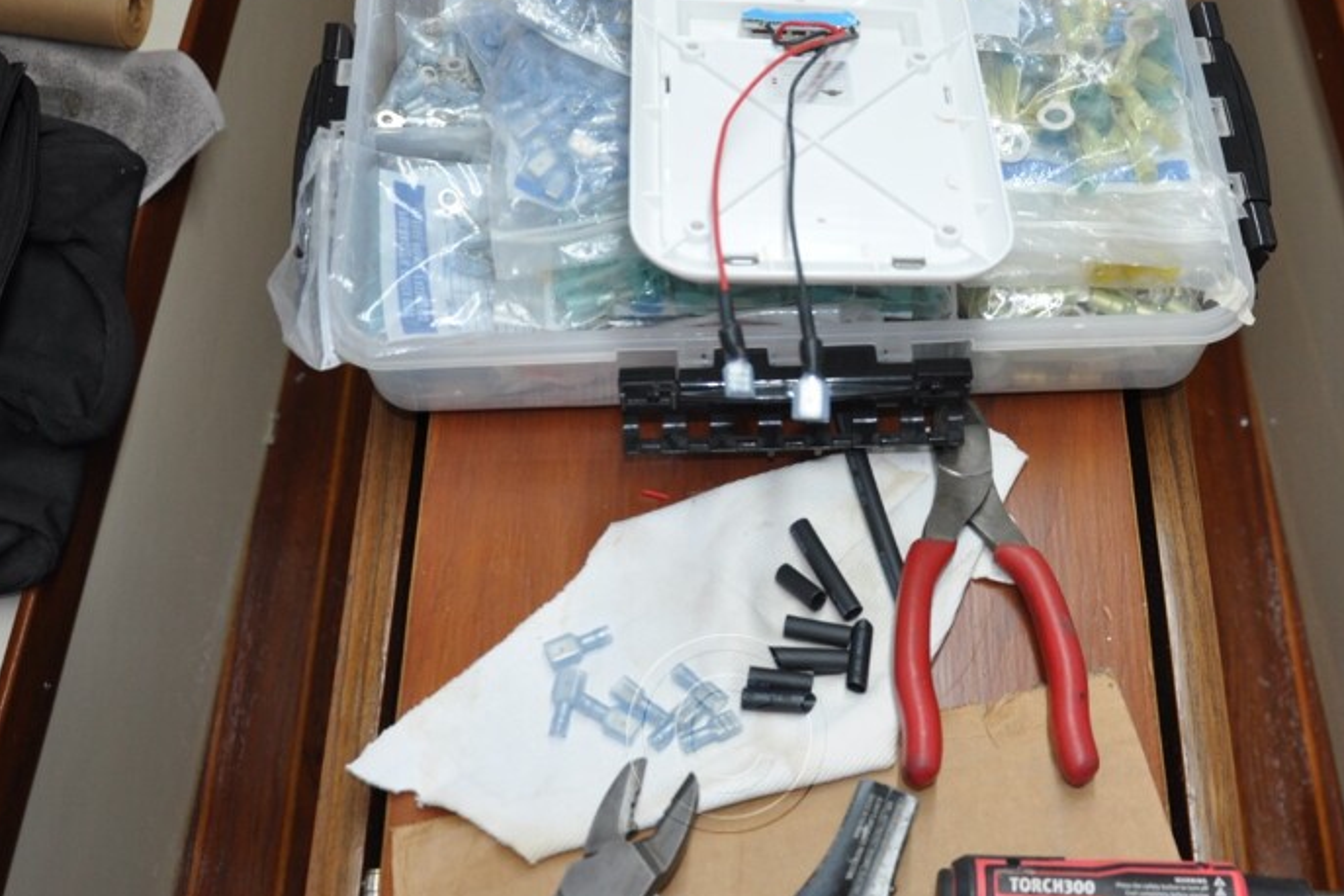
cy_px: 432
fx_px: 1792
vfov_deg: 28.1
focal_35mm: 48
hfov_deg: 41.1
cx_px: 728
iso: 400
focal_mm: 22
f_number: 3.8
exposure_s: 1/160
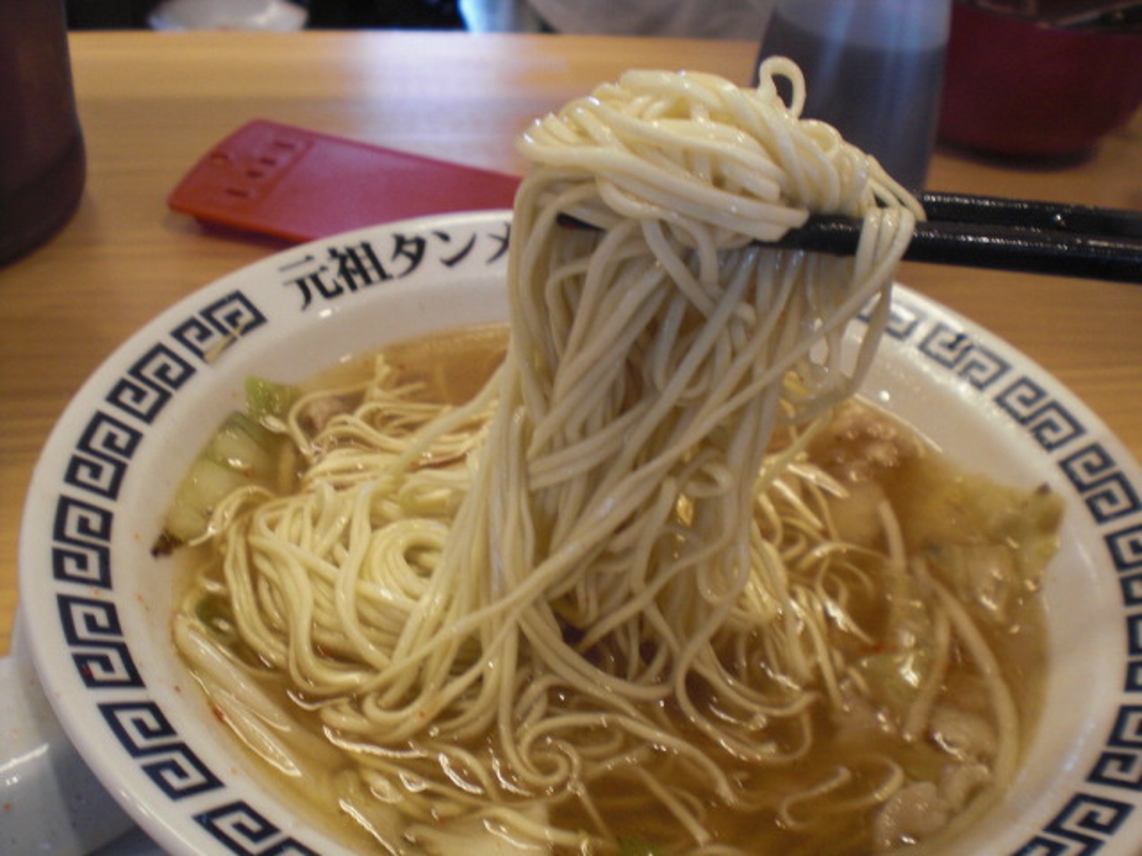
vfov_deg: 37.7
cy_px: 428
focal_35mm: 38
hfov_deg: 49.0
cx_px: 571
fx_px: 1254
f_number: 3.1
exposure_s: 1/60
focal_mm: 6.3
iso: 200
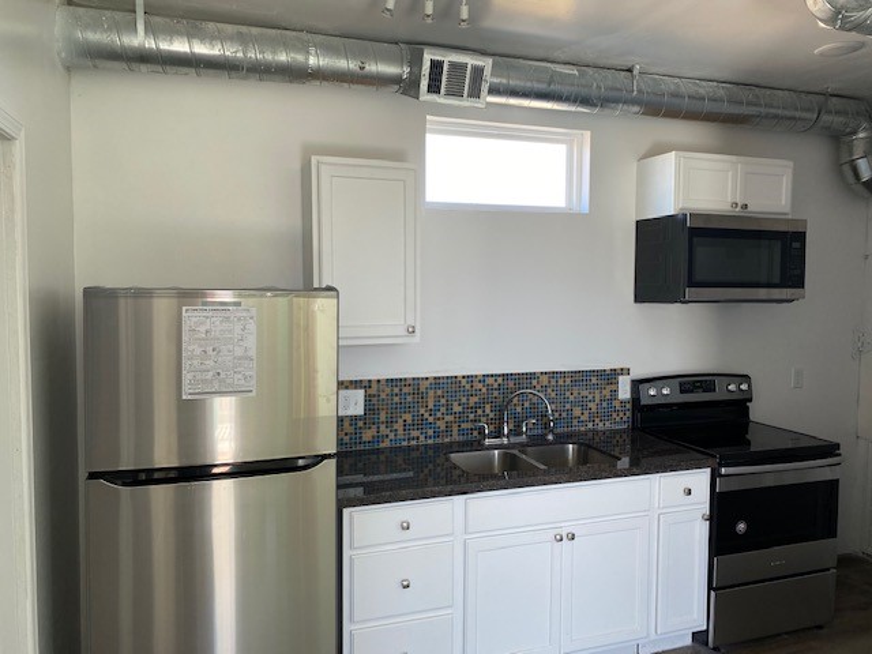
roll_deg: -0.6
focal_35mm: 26
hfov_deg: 67.3
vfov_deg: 53.1
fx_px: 655
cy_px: 327
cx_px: 436
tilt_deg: -4.0
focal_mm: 4.25
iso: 64
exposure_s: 1/121
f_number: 1.8
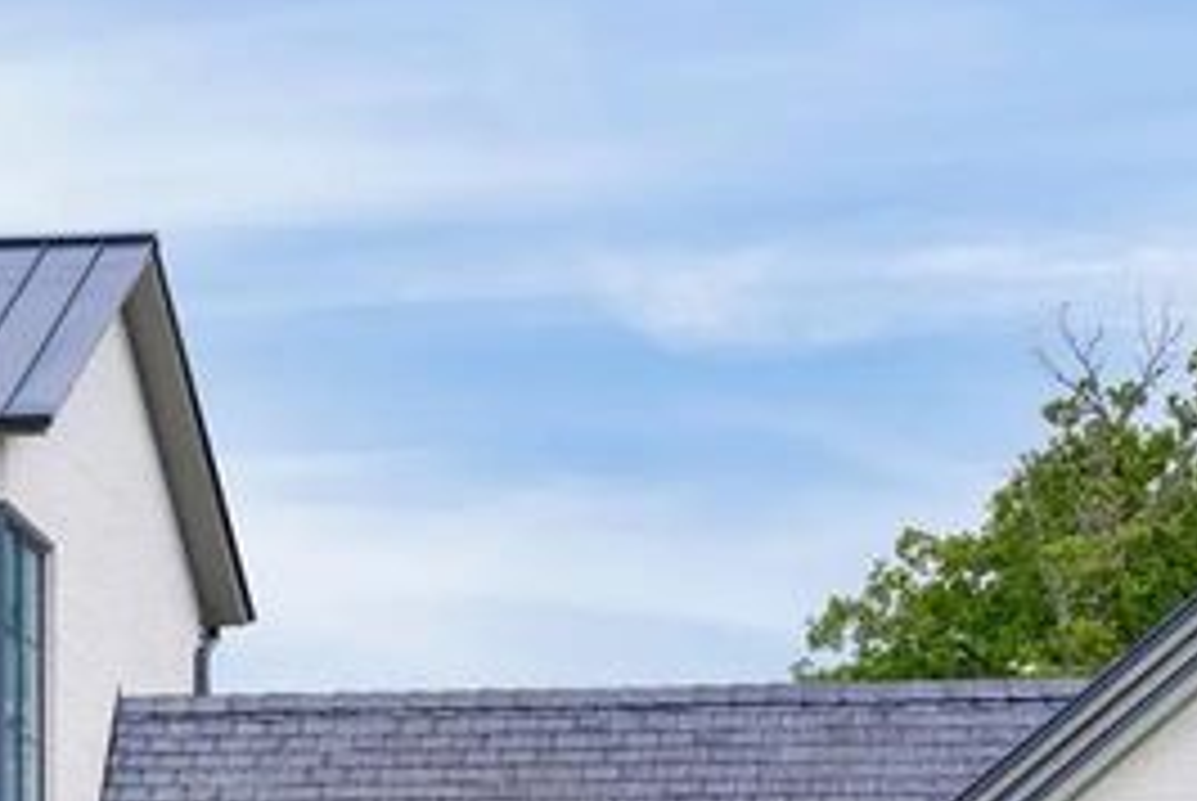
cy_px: 1082
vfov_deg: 5.1
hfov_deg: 7.6
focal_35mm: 269
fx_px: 8954
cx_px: -76
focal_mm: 70
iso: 200
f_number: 8
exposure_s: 1/320
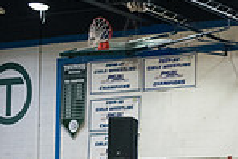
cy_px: 275
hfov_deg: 13.3
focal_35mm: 137
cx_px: 441
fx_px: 907
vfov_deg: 9.6
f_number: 3.5
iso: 6400
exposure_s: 1/400
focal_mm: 35
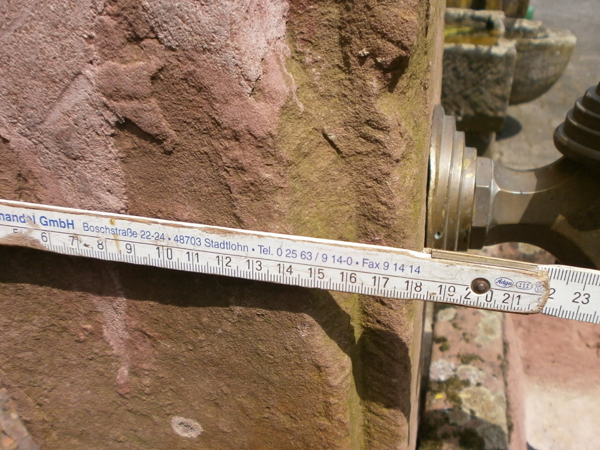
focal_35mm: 32
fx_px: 555
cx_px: 344
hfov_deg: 56.6
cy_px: 256
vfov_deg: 44.1
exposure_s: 1/1600
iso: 100
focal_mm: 4.8
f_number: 2.9
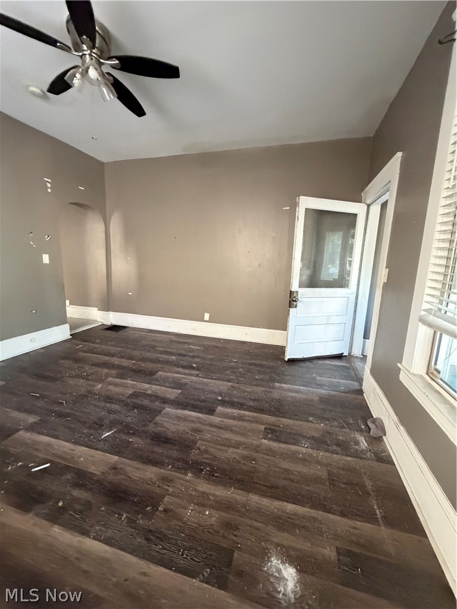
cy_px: 304
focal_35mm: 14
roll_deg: -1.3
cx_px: 228
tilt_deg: -8.1
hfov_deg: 85.7
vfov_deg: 102.1
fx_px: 246
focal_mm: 2.22
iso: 800
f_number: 2.2
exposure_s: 1/60
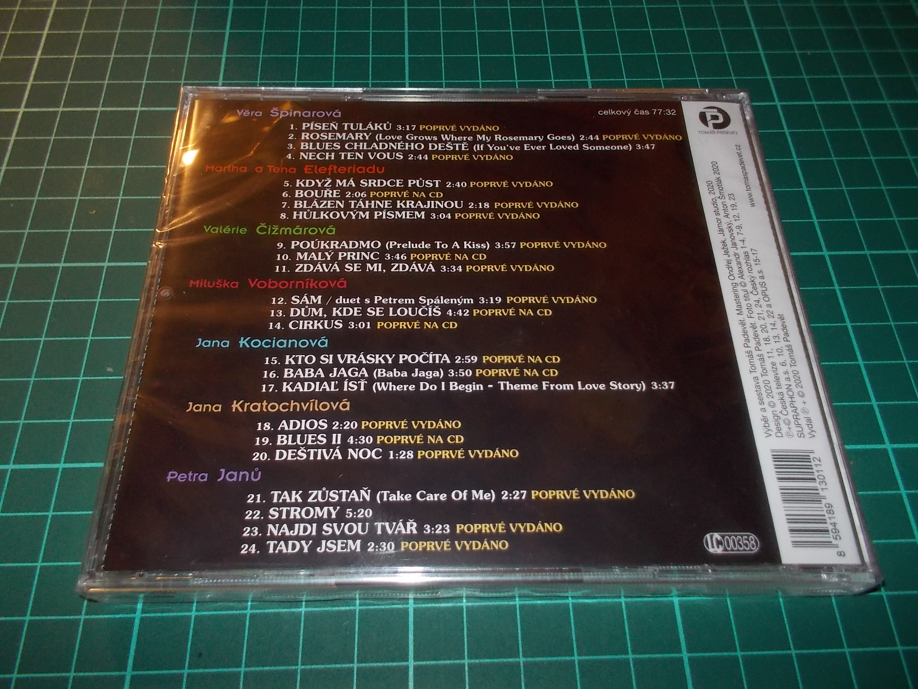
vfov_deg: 48.2
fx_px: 769
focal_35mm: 29
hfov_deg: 61.7
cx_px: 459
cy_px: 344
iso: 200
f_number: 3.3
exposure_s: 1/30
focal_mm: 4.1
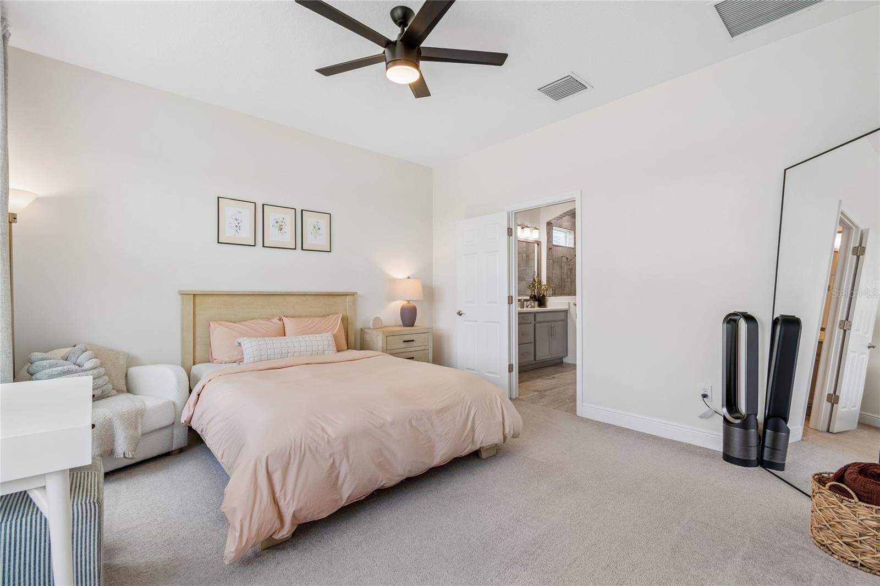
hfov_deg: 100.4
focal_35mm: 15
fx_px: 367
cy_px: 293
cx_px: 440
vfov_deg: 77.3
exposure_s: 1/10
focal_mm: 10
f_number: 7.1
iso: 100
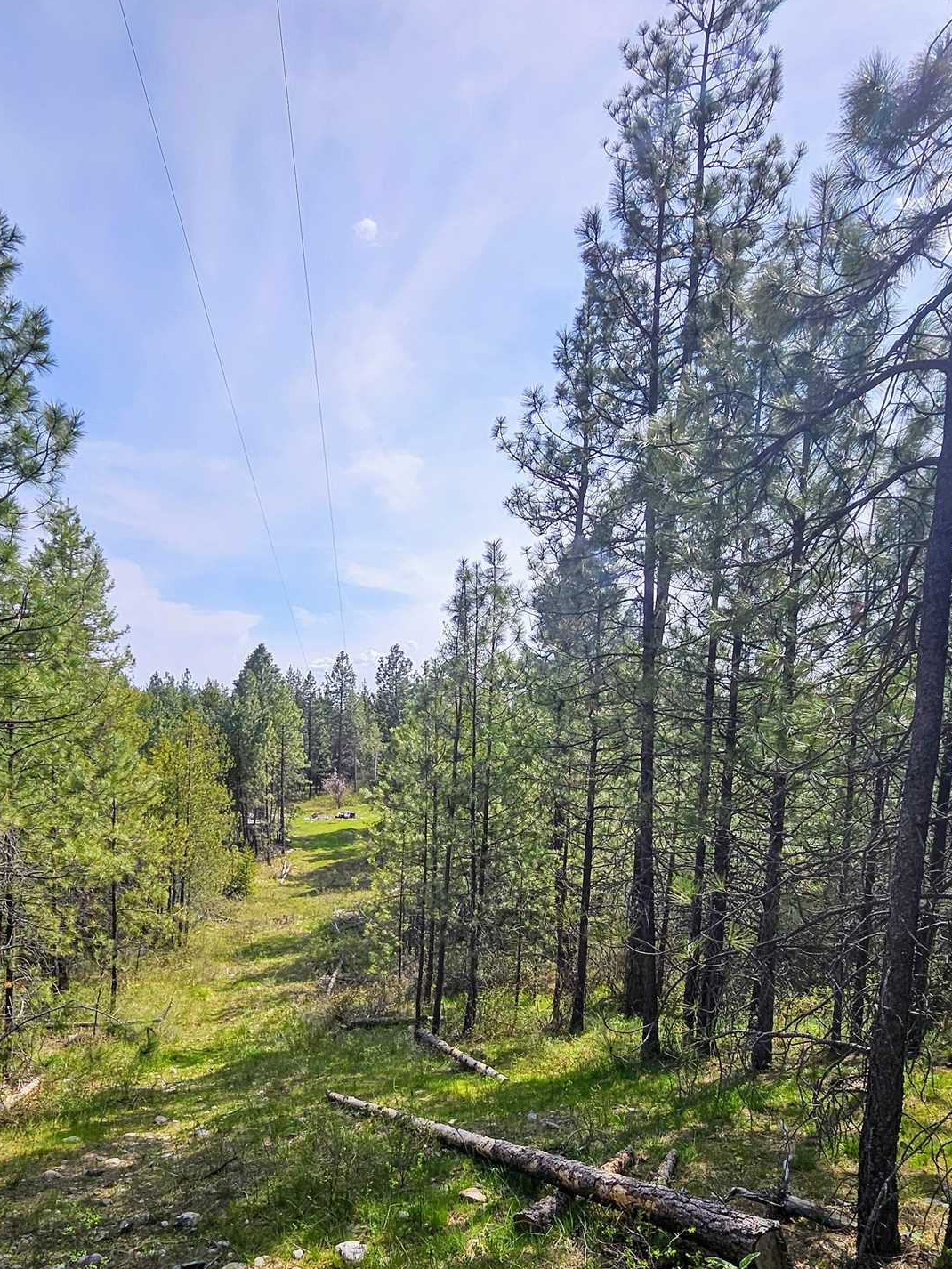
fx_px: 770
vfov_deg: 76.7
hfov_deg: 63.5
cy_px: 837
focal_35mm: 21
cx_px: 474
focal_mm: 1.74
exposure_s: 1/1311
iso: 32
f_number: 2.2
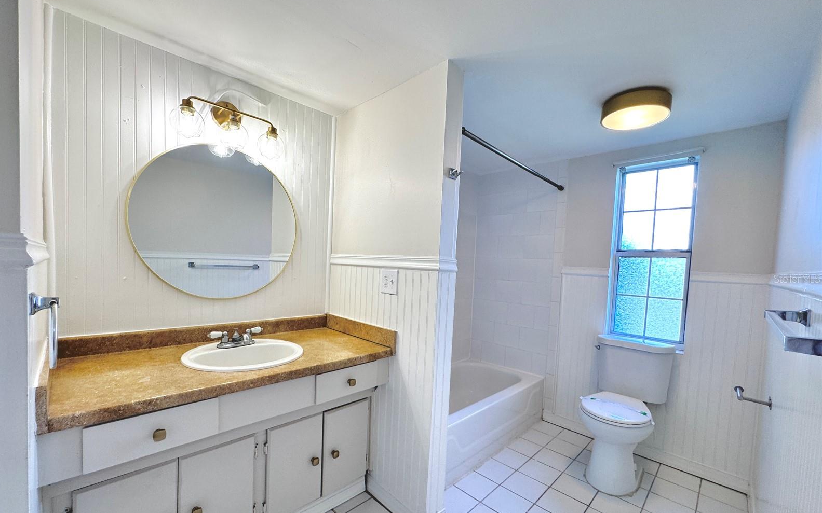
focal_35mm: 15
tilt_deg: -2.9
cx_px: 407
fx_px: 336
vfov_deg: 74.6
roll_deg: -2.4
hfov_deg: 101.5
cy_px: 279
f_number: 2.2
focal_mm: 2.22
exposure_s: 1/120
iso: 125
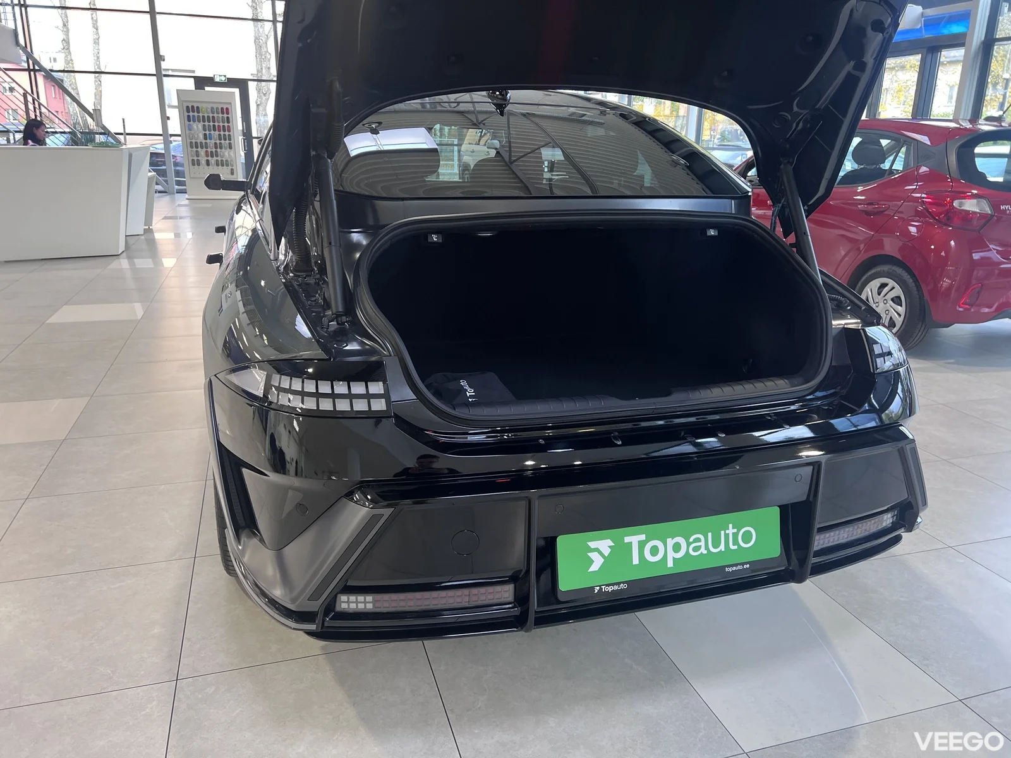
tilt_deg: -16.3
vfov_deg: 53.1
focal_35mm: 26
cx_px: 506
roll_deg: -1.2
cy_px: 379
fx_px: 759
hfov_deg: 67.3
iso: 125
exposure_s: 1/100
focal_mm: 5.7
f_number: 1.5
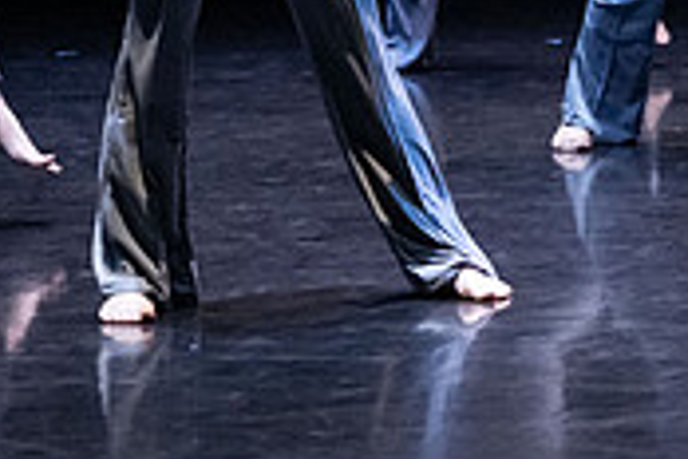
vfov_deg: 5.5
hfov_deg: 8.1
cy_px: -208
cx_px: 996
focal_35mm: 250
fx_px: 4777
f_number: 4
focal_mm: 75
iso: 6400
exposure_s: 1/400
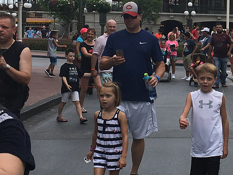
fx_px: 673
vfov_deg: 14.7
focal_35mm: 100
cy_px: 43
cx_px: 258
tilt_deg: -0.6
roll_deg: -1.1
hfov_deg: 18.8
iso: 25
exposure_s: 1/1202
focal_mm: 4.15
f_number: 2.2
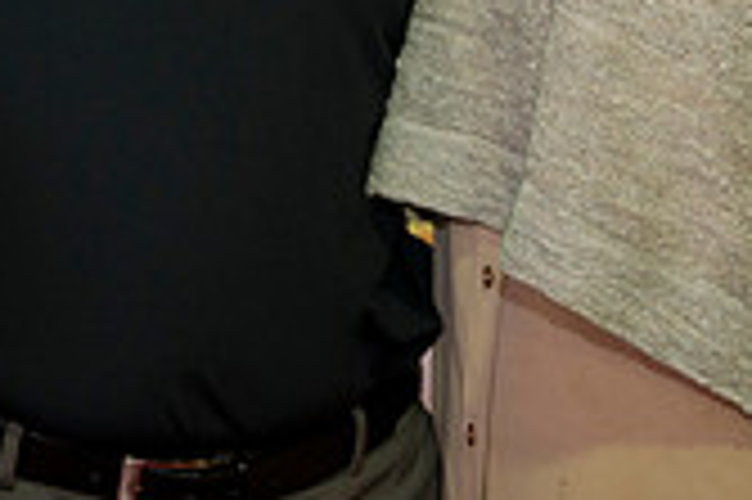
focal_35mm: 156
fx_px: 3255
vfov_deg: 8.5
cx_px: 270
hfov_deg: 13.2
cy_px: -338
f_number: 2.8
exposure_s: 1/80
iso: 1000
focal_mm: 45
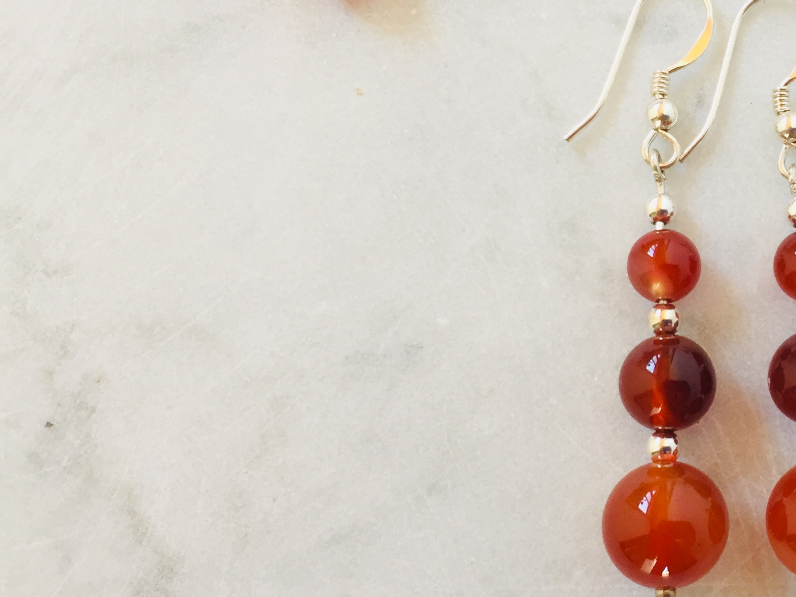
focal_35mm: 57
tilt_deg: -87.6
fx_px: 1310
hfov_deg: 31.5
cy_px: 271
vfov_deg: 25.6
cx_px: 778
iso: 32
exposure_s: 1/33
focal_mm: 4.15
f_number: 2.2
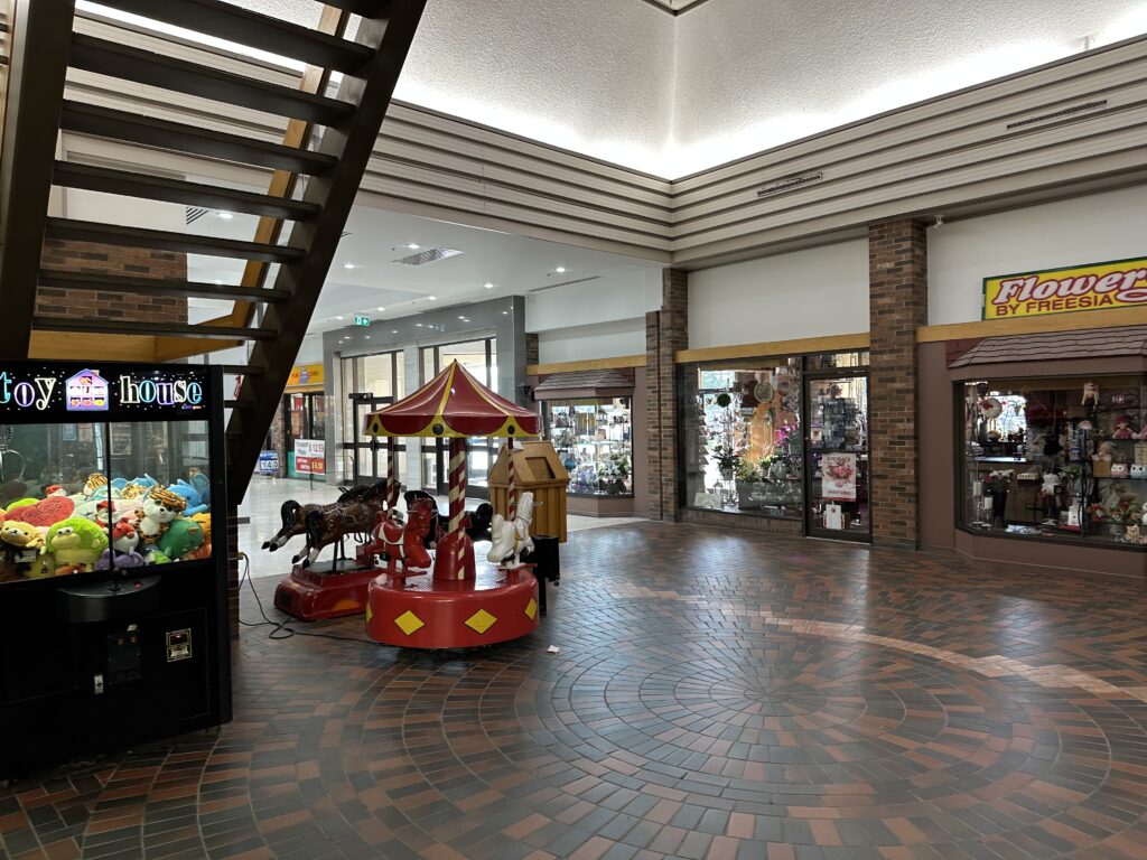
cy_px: 430
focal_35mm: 24
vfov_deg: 56.8
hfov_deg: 71.6
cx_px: 574
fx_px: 795
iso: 160
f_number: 1.78
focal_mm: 6.86
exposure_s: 1/60
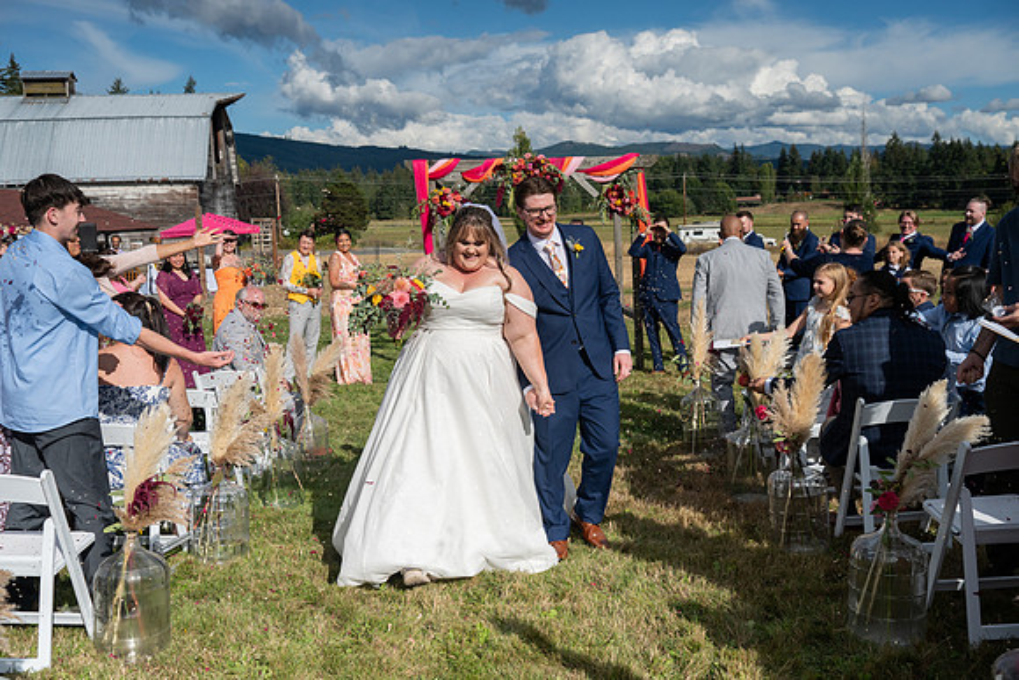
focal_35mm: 35
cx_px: 510
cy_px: 340
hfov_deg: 54.4
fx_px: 991
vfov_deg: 37.9
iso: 400
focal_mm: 35
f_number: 5
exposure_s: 1/8000
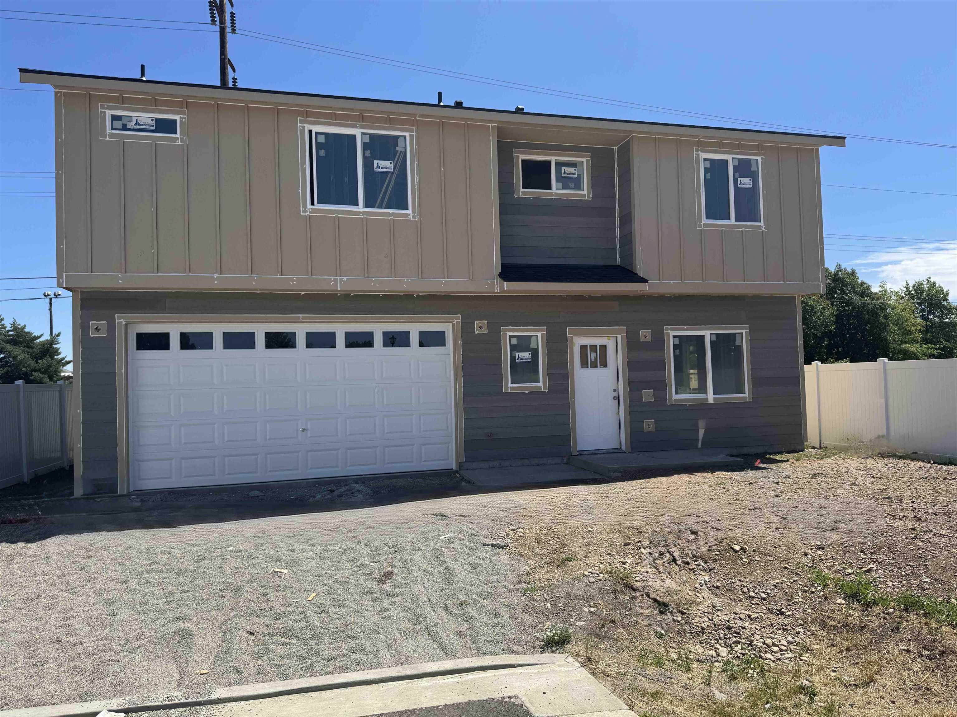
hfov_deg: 71.6
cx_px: 478
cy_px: 358
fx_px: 664
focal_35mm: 24
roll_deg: +0.9
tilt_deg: +1.2
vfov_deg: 56.8
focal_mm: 6.76
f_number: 1.78
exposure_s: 1/3802
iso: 80
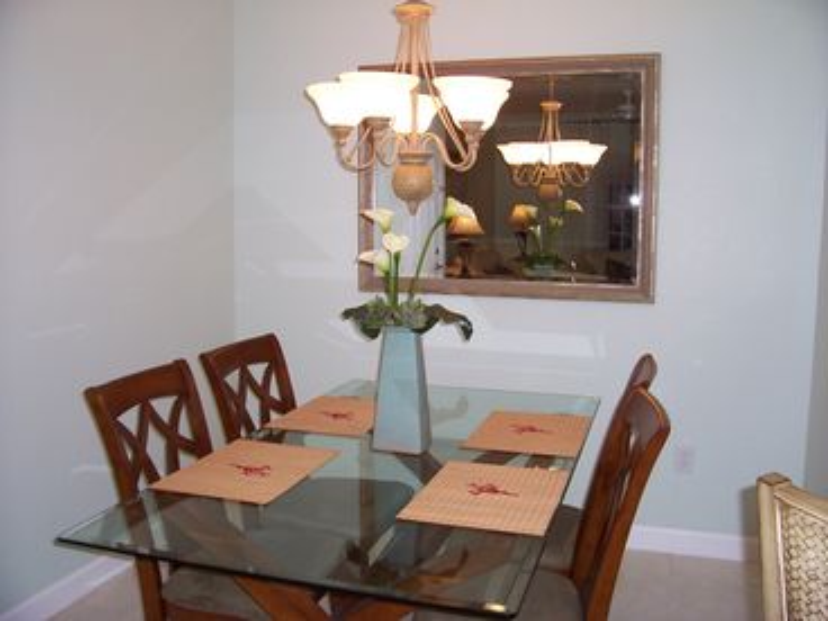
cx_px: 414
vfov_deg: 41.8
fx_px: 813
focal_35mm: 34
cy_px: 310
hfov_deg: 54.0
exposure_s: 1/60
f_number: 2.7
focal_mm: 5.6
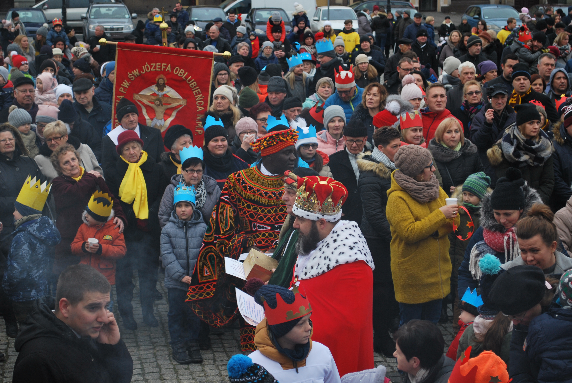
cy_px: 192
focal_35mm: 82
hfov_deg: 24.6
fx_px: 1312
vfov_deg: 16.6
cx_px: 286
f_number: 5.6
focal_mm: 55
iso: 200
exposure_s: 1/80
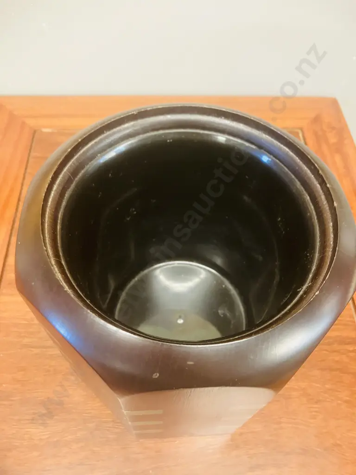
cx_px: 178
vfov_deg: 63.4
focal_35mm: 28
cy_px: 238
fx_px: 384
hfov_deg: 49.7
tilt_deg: -55.9
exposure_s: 1/33
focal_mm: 3.99
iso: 400
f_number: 1.8
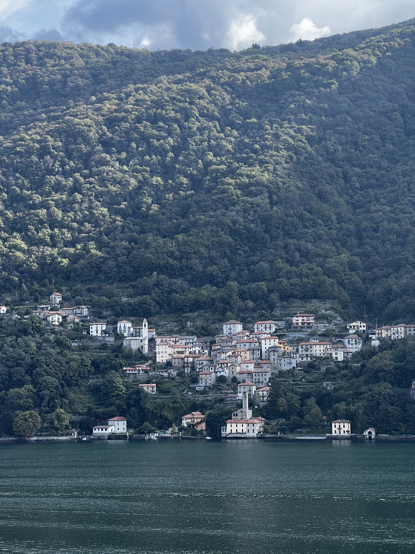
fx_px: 1231
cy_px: 277
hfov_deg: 19.1
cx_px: 208
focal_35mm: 77
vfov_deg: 25.3
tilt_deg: +6.0
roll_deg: +1.2
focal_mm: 9
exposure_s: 1/162
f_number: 2.8
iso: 32
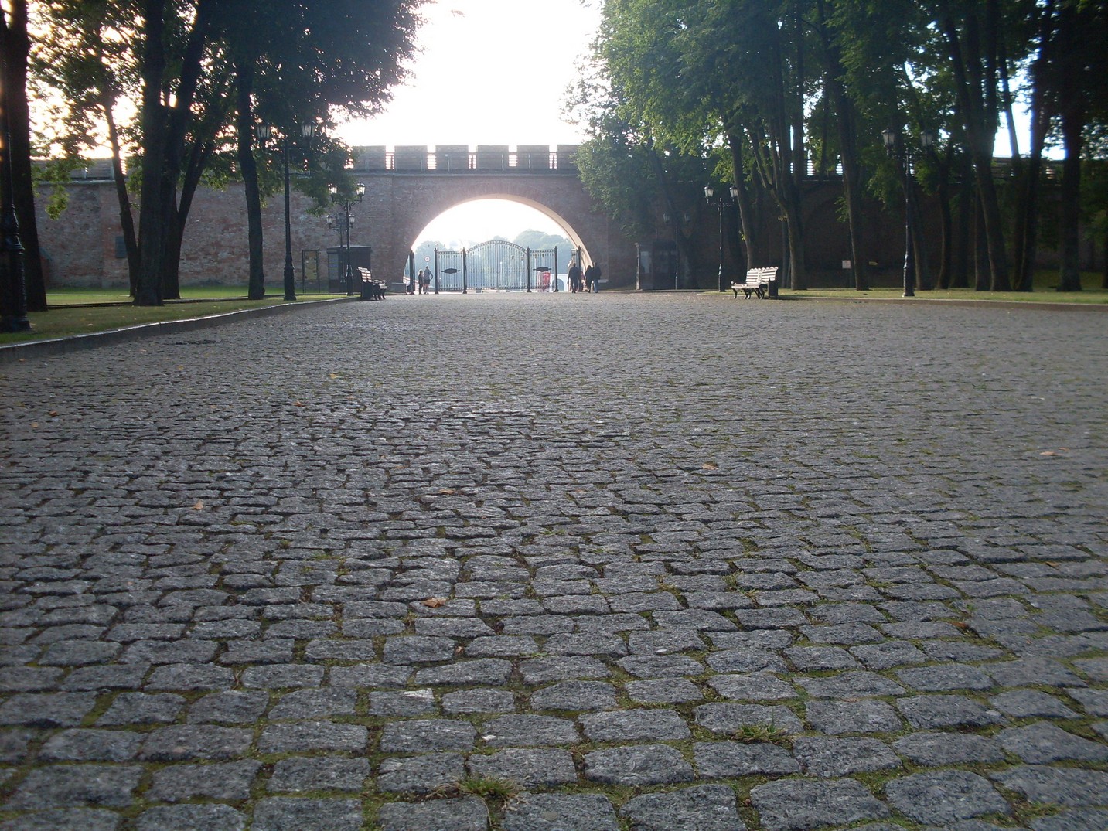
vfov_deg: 37.7
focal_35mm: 38
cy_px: 416
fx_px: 1216
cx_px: 554
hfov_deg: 49.0
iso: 80
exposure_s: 1/180
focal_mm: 6.3
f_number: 2.8
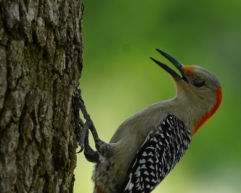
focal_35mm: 987
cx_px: 230
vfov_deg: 1.6
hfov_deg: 2.0
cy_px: 144
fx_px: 7040
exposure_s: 1/500
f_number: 6.3
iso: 1000
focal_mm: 343
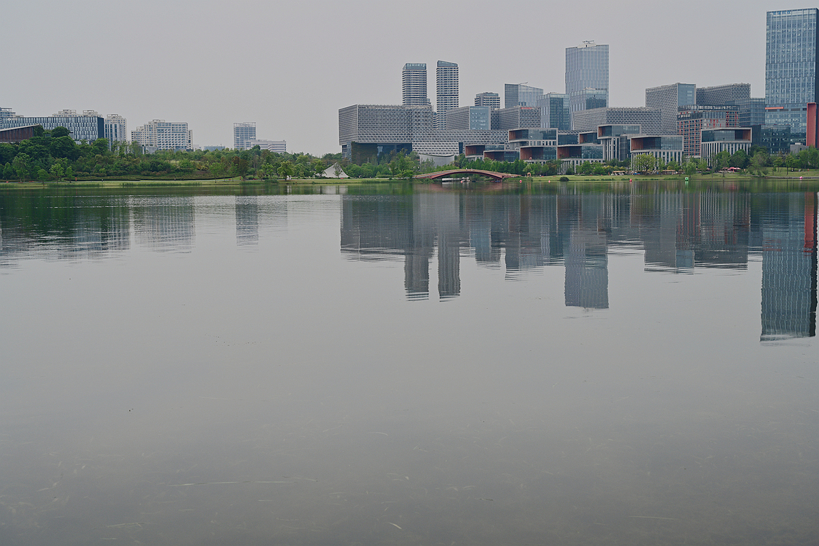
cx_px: 410
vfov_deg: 29.9
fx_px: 1024
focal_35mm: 45
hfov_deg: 43.6
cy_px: 273
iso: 64
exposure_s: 1/6
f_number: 8
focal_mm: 45
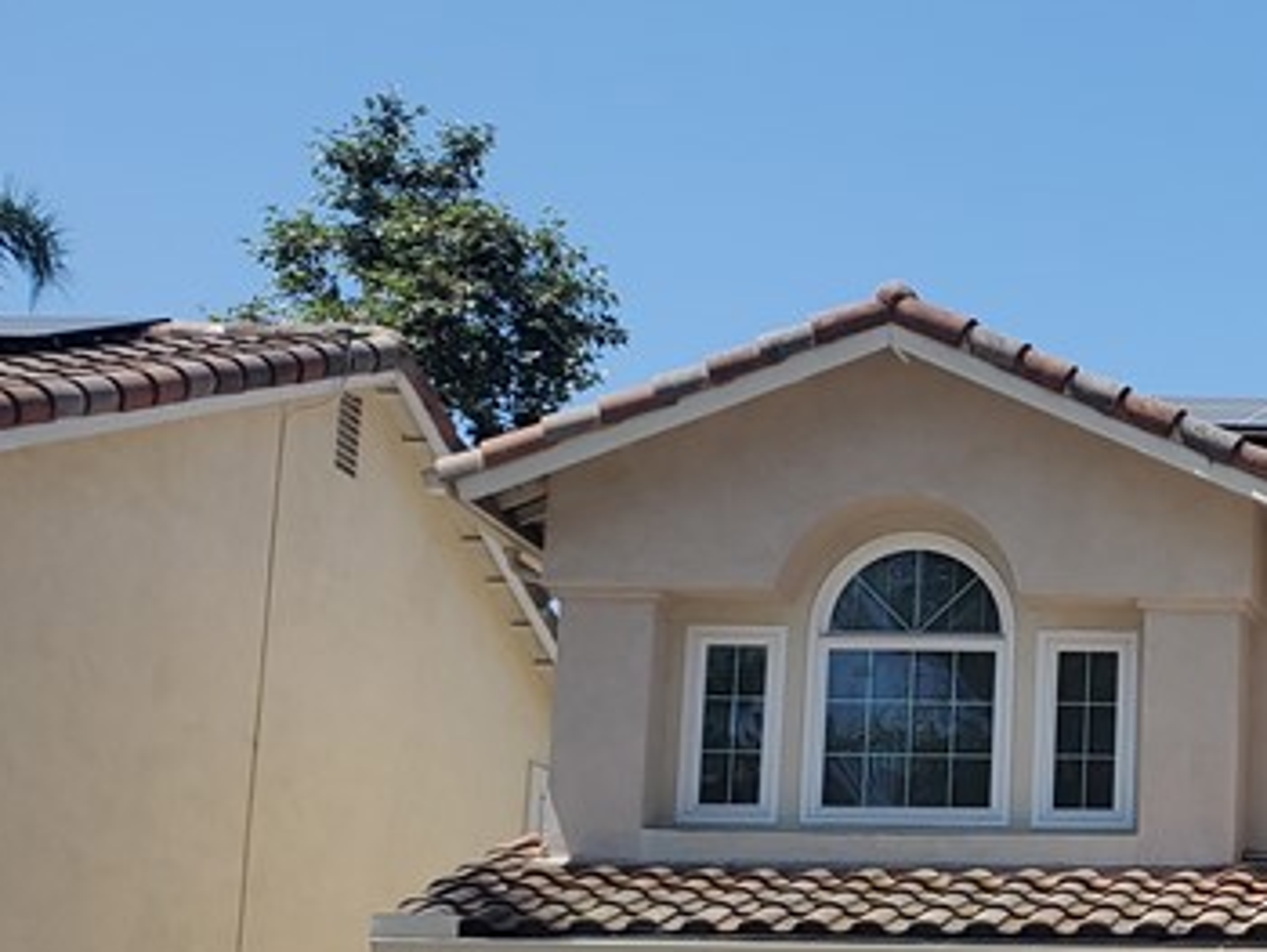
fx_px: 2784
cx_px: 1716
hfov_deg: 22.5
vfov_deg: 19.1
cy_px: 858
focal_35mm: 76
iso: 50
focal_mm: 4.3
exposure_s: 1/1576
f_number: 2.4
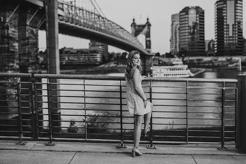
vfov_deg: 27.0
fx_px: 342
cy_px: 82
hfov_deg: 39.6
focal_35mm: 50
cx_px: 123
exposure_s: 1/320
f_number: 1.8
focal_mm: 50
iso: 125
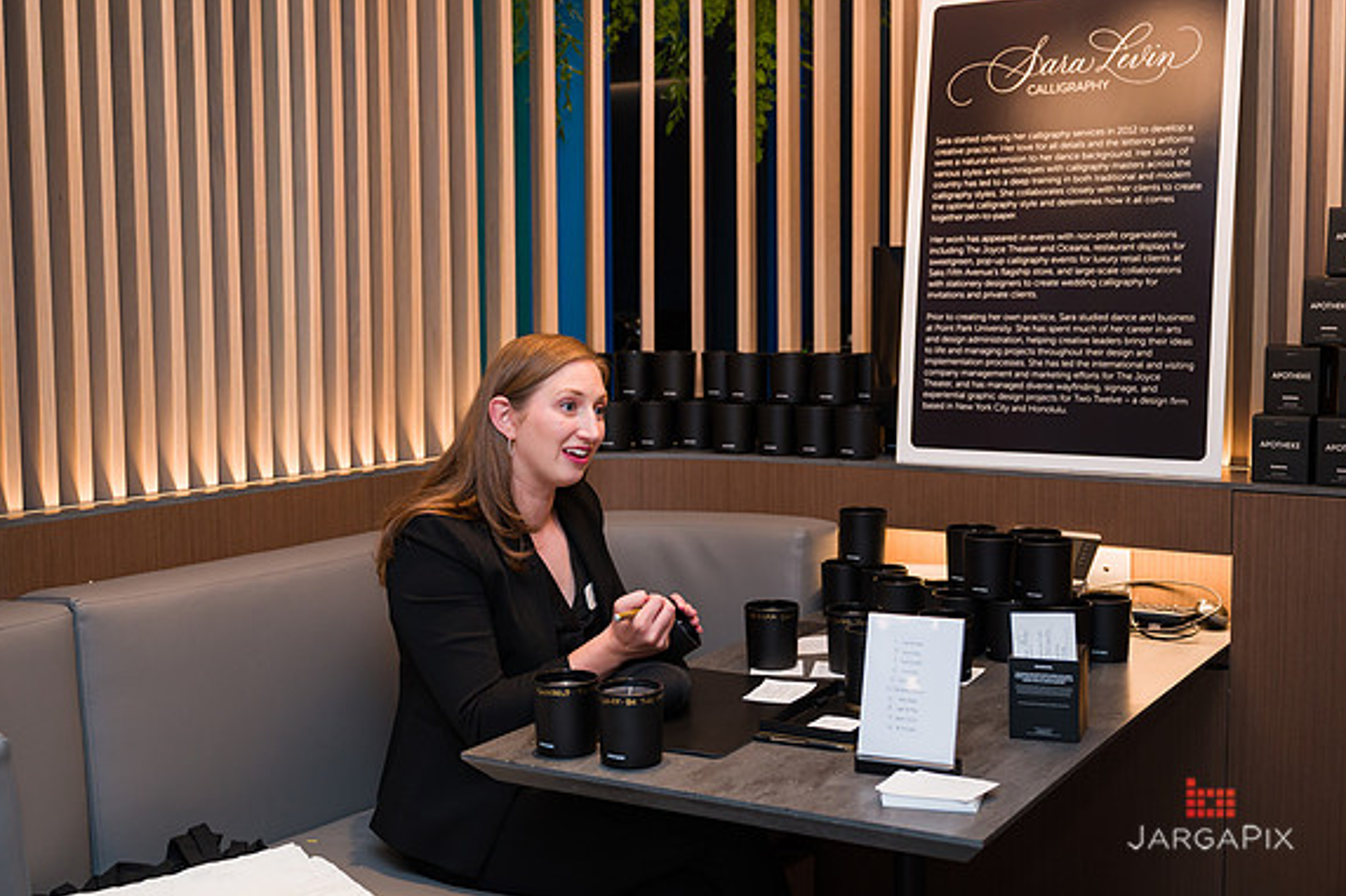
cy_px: 435
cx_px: 671
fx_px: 1570
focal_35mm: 42
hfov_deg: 46.4
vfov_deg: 31.9
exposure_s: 1/160
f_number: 3.2
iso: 800
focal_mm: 40
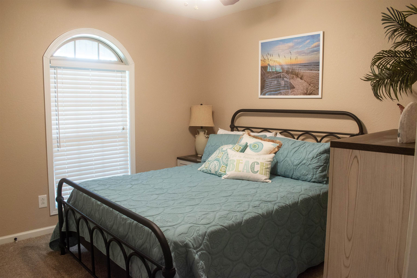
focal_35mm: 27
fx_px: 313
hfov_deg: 67.4
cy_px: 139
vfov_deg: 47.9
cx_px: 208
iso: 800
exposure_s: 1/25
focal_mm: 18
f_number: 8
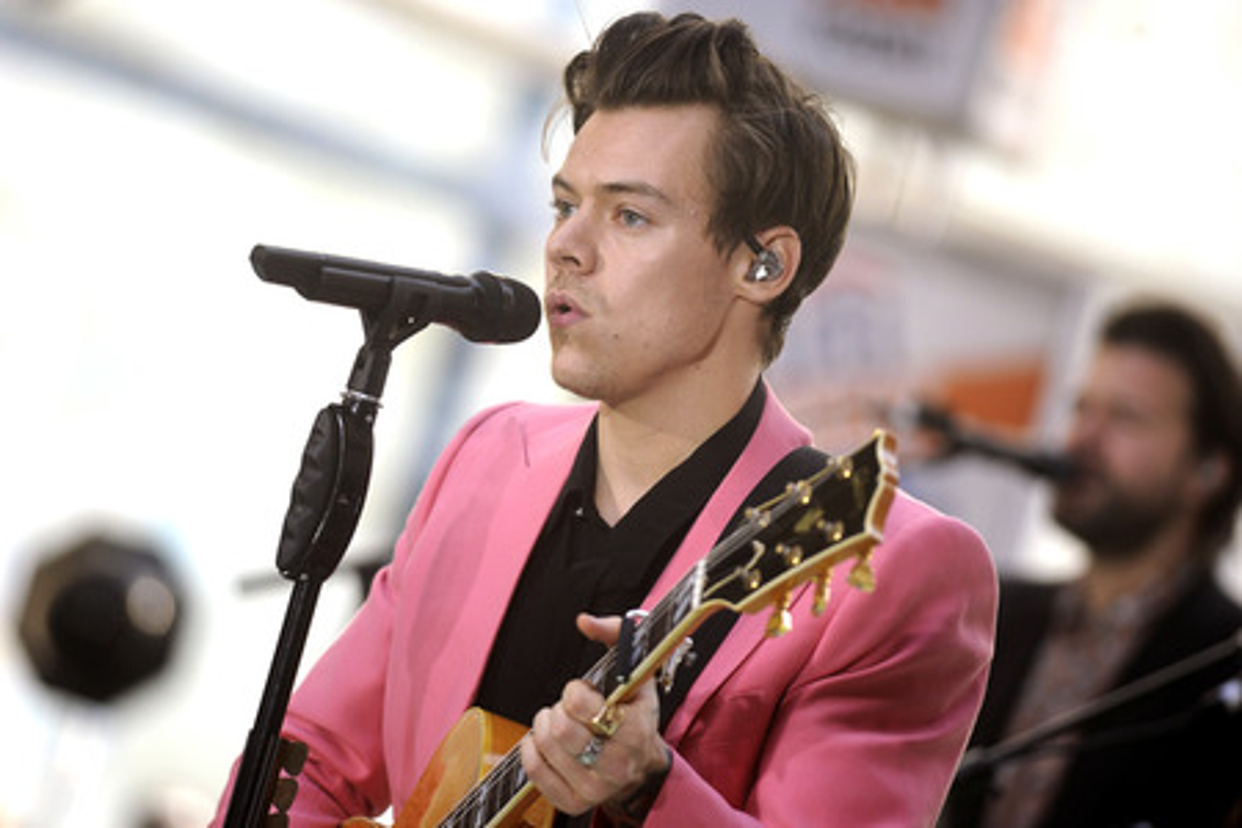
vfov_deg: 4.6
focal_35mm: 300
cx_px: 621
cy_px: 414
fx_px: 10349
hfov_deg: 6.9
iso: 1000
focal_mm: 300
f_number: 5
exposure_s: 1/640
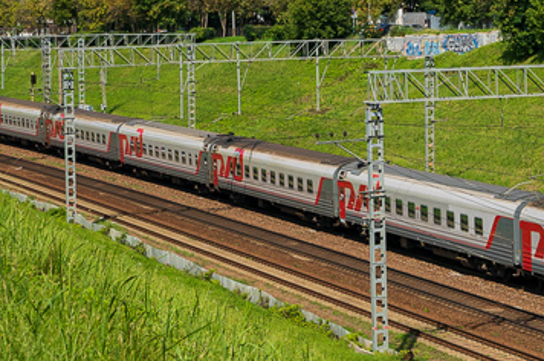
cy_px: 80
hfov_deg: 15.7
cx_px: 633
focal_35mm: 126
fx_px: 1901
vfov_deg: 10.8
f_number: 6.3
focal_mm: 35
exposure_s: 1/640
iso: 320
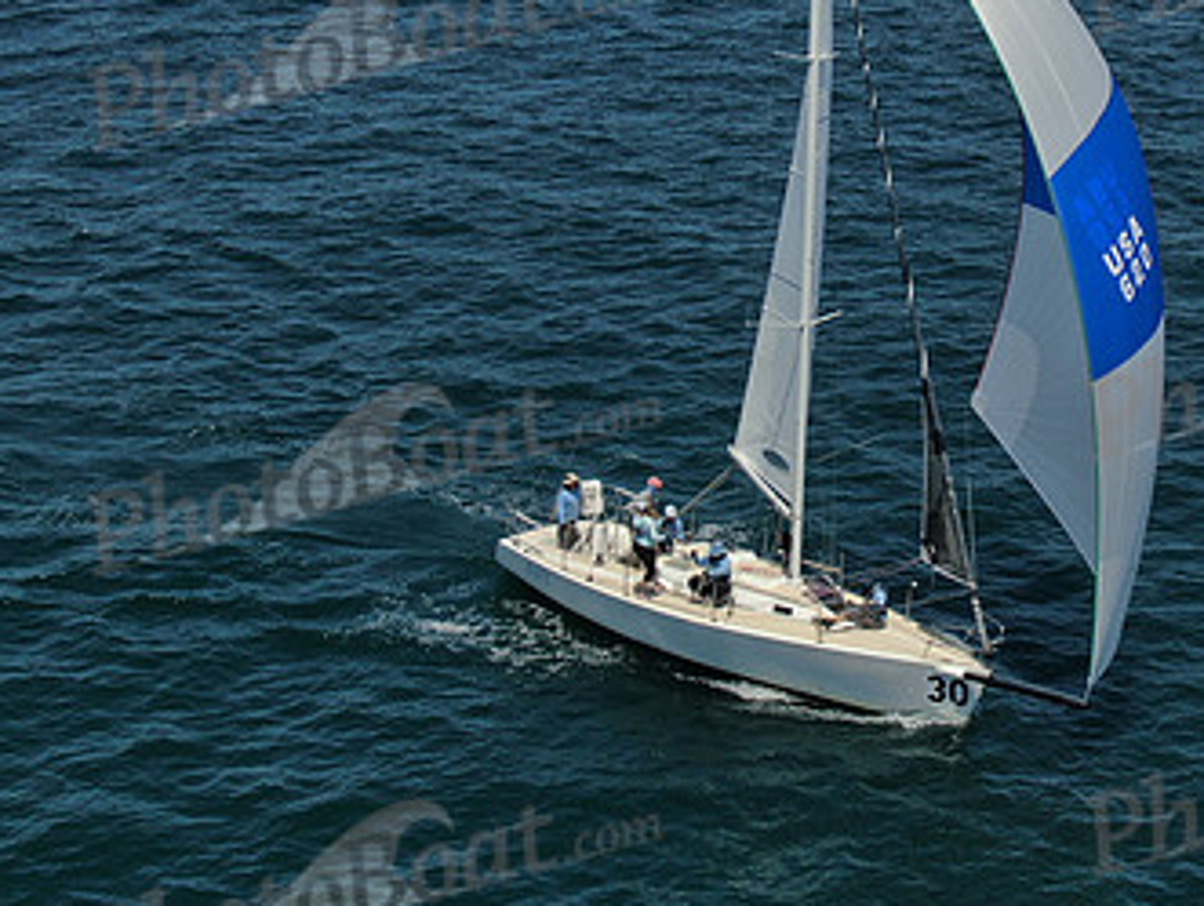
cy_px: 198
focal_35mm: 84
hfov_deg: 23.1
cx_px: 877
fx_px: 2925
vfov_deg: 17.5
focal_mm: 8.6
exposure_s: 1/1600
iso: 100
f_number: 3.8
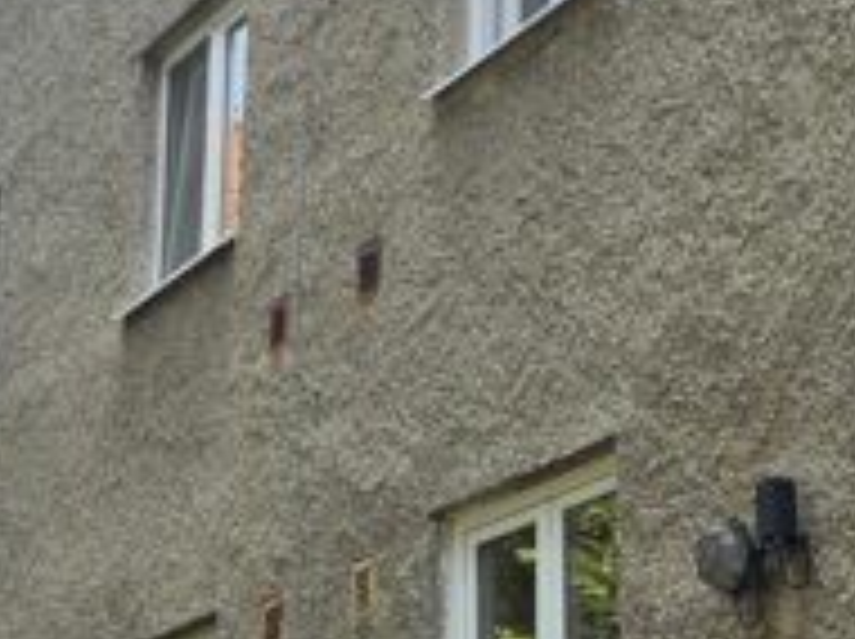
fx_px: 3059
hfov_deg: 15.6
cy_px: 369
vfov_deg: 11.9
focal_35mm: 124
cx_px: 18
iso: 10
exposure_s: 1/235
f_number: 1.7
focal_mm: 6.3
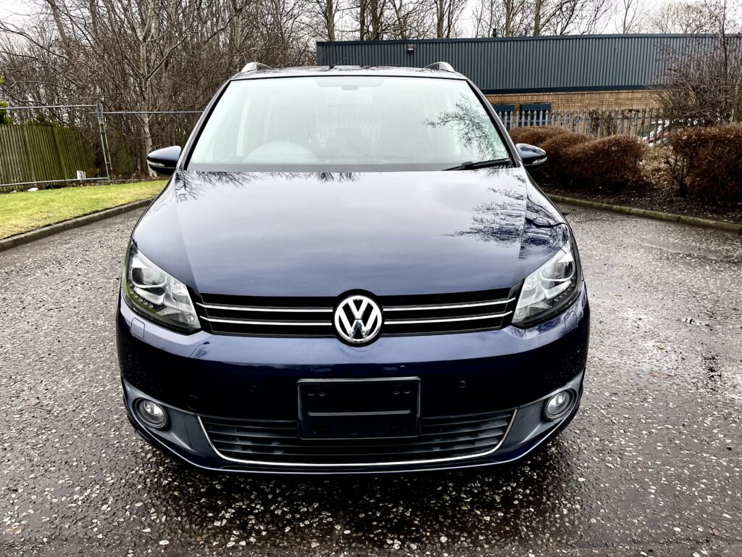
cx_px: 371
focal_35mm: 25
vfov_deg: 54.9
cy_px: 278
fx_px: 536
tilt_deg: -14.9
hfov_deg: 69.4
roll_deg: +0.6
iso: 80
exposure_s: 1/121
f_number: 1.6
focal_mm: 5.1
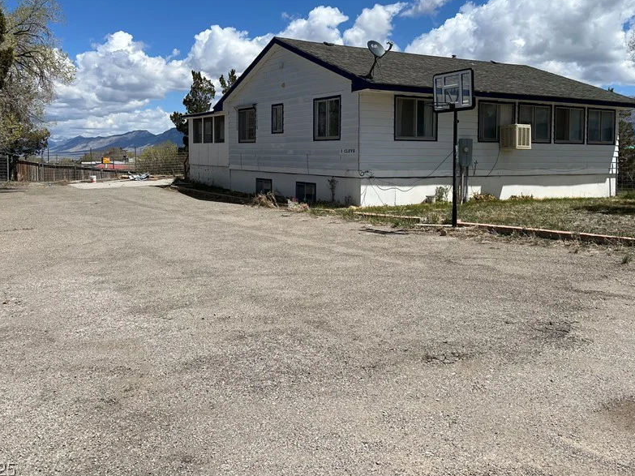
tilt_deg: -1.3
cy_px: 176
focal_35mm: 34
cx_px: 349
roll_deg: +1.7
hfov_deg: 53.9
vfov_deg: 41.5
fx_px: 624
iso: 50
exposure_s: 1/8000
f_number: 1.5
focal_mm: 5.7
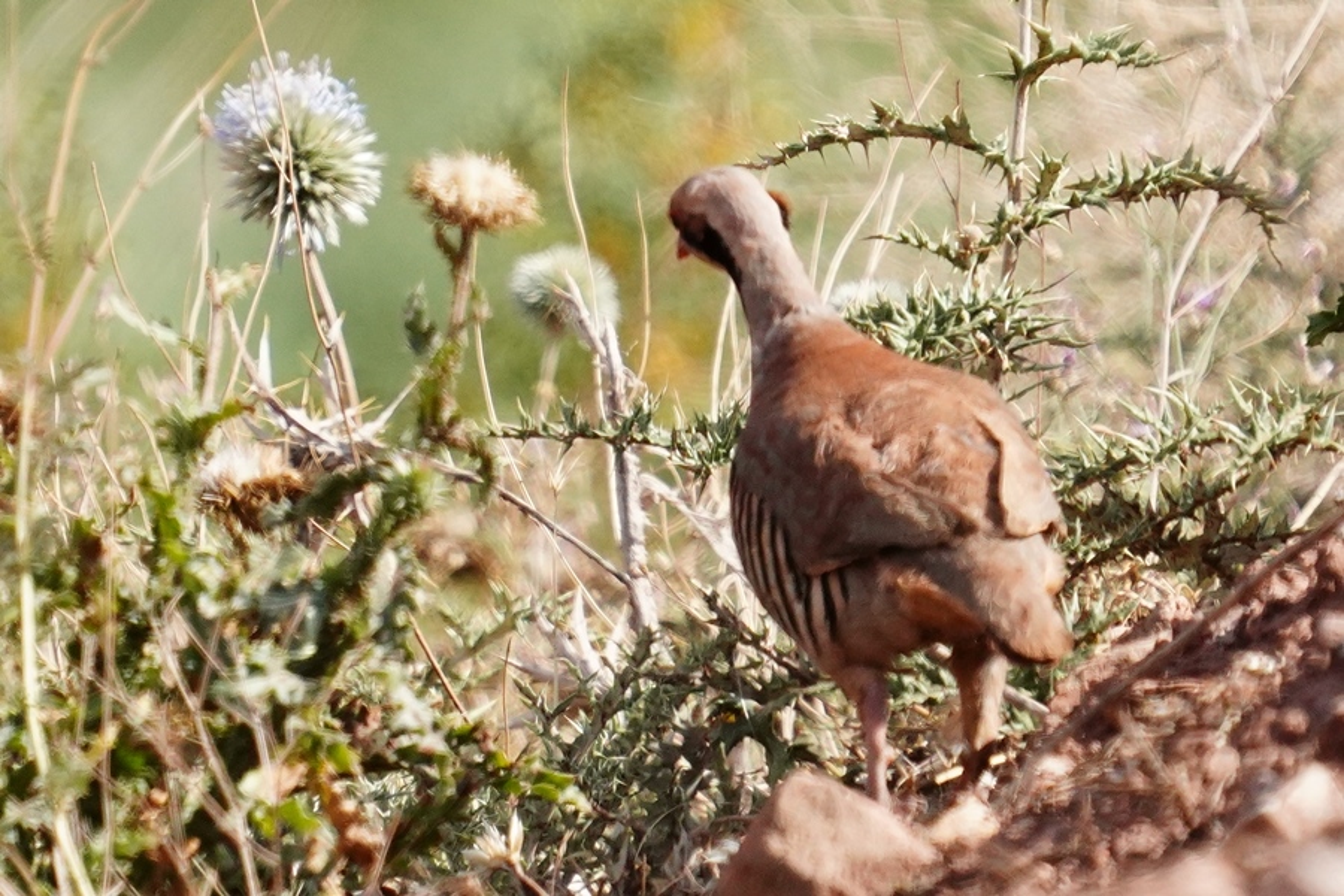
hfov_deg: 3.4
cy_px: 448
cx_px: 672
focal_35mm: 600
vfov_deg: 2.3
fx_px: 22398
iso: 1000
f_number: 7.1
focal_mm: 600
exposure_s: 1/2000
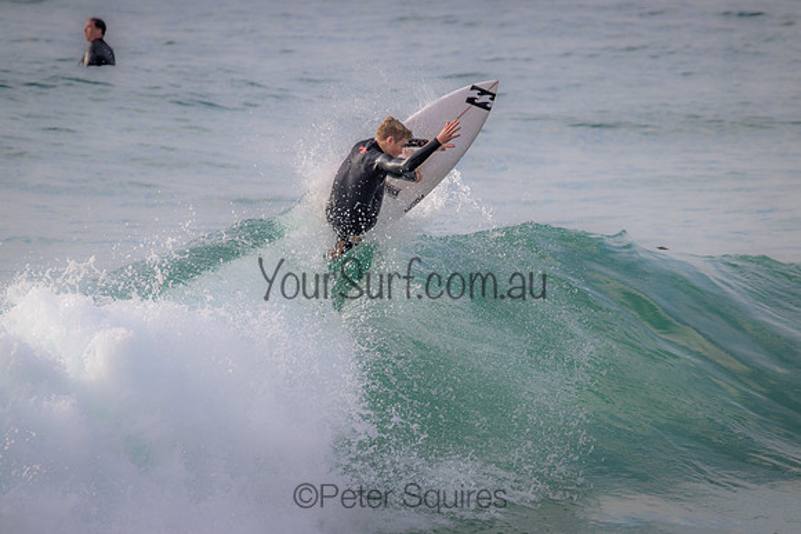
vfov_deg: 1.9
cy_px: 267
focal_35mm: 720
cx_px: 400
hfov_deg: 2.9
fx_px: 16023
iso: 1400
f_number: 11
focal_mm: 720
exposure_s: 1/1600
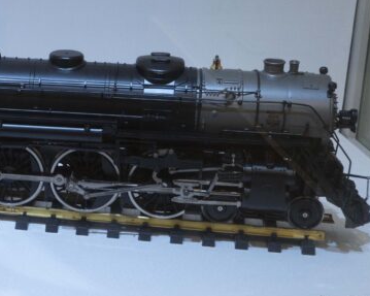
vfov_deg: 15.5
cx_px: -136
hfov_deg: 17.9
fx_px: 1084
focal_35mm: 99
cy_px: 144
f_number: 5
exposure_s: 1/160
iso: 2000
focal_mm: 37
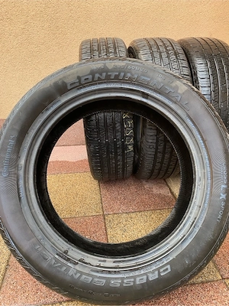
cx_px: 114
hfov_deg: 53.1
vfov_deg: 67.3
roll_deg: -1.1
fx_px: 229
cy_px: 153
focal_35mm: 26
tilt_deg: -27.8
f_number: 1.8
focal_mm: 4.25
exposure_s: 1/64
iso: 125
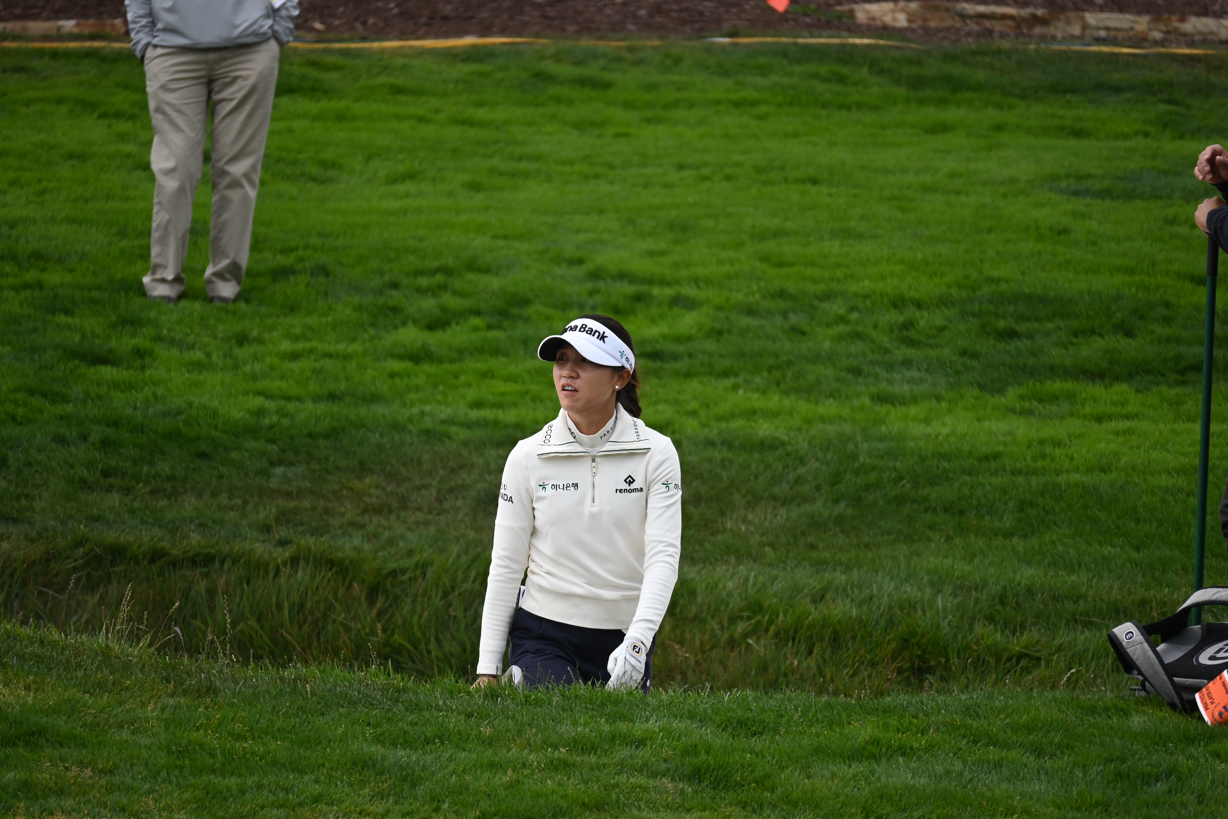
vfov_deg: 3.7
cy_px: 410
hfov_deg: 5.5
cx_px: 614
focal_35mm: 375
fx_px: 12791
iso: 160
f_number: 6.3
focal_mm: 250
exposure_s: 1/640
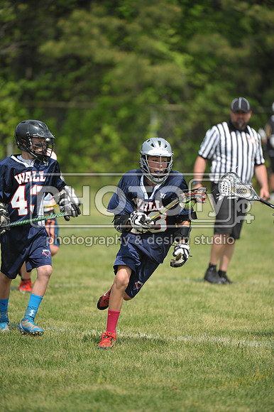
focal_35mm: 300
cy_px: 206
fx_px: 3429
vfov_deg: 6.9
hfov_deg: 4.6
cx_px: 137
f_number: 4
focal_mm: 300
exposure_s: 1/4000
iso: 640
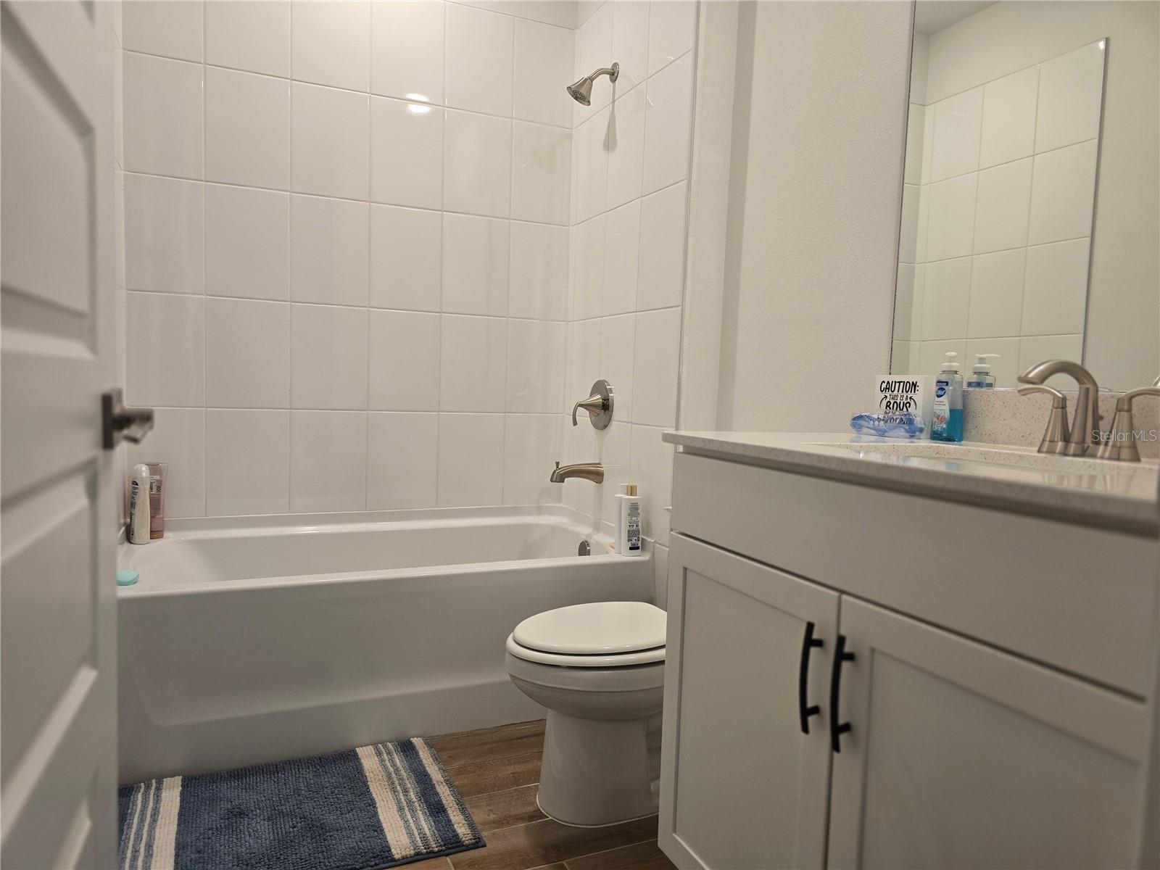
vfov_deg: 58.9
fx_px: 771
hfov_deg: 73.9
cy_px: 435
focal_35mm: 23
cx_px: 580
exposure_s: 1/120
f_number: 1.7
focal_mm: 6.3
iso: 125
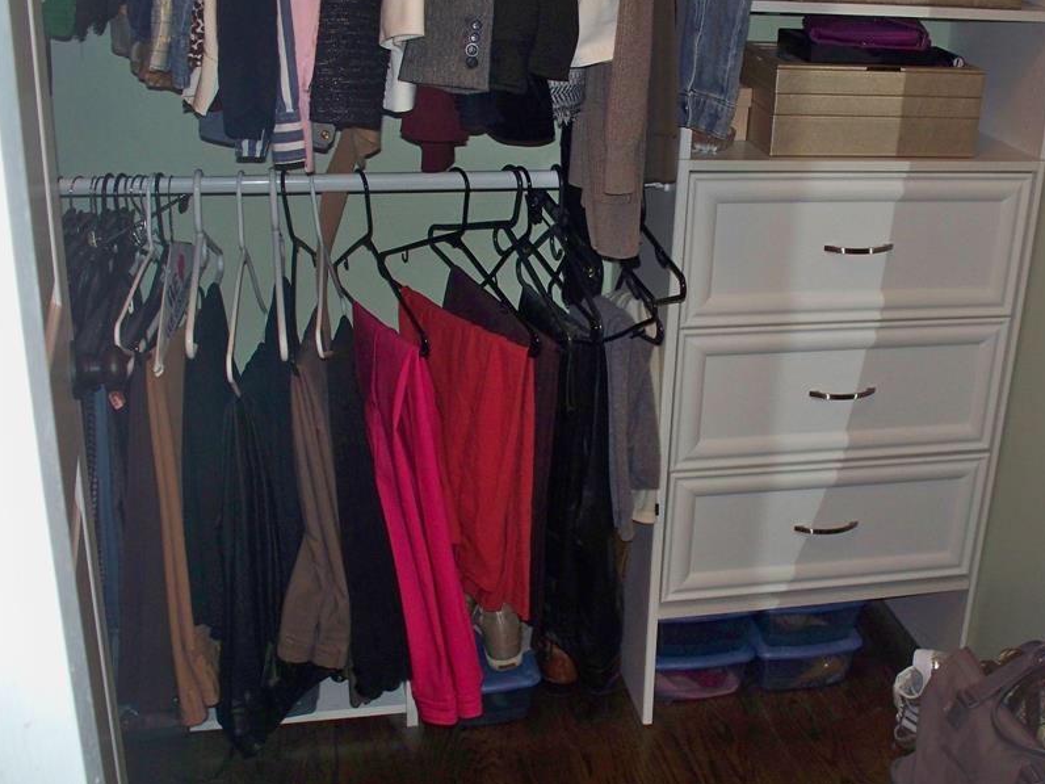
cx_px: 622
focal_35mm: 45
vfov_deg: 32.2
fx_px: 1358
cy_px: 351
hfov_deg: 41.9
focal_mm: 7.54
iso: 200
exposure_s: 1/30
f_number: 2.8
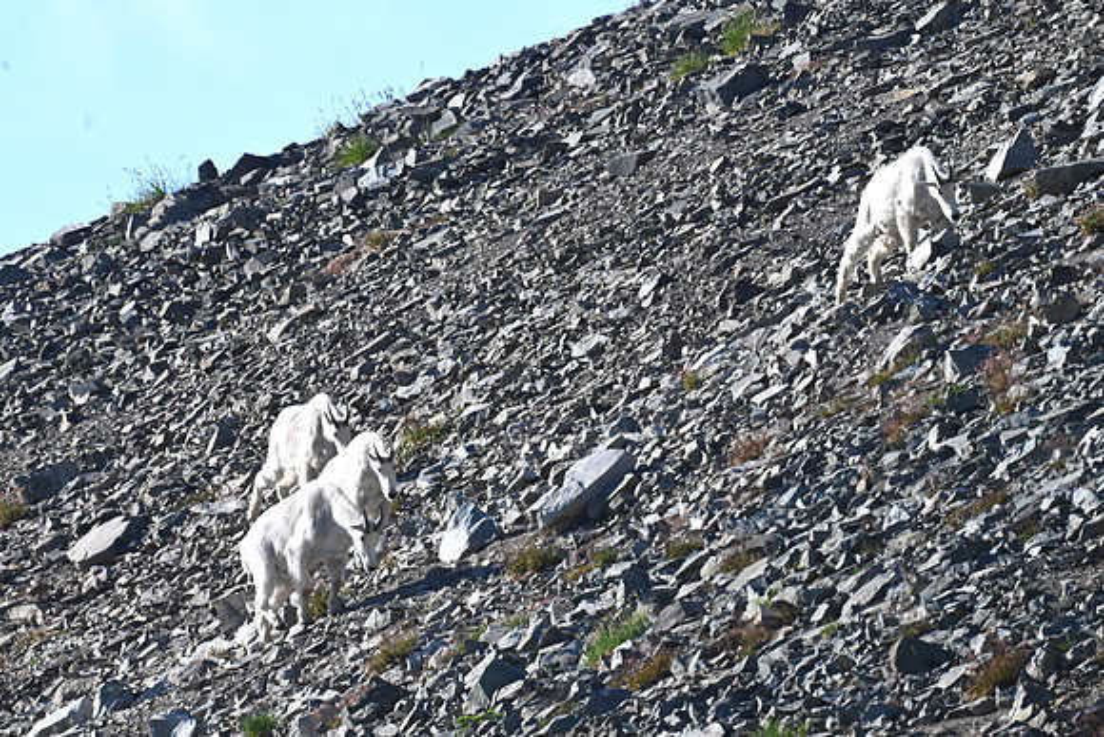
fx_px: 36807
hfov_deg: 1.7
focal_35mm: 1200
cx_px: 552
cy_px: 368
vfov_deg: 1.1
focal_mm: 1200
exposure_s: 1/3200
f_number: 13
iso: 4000
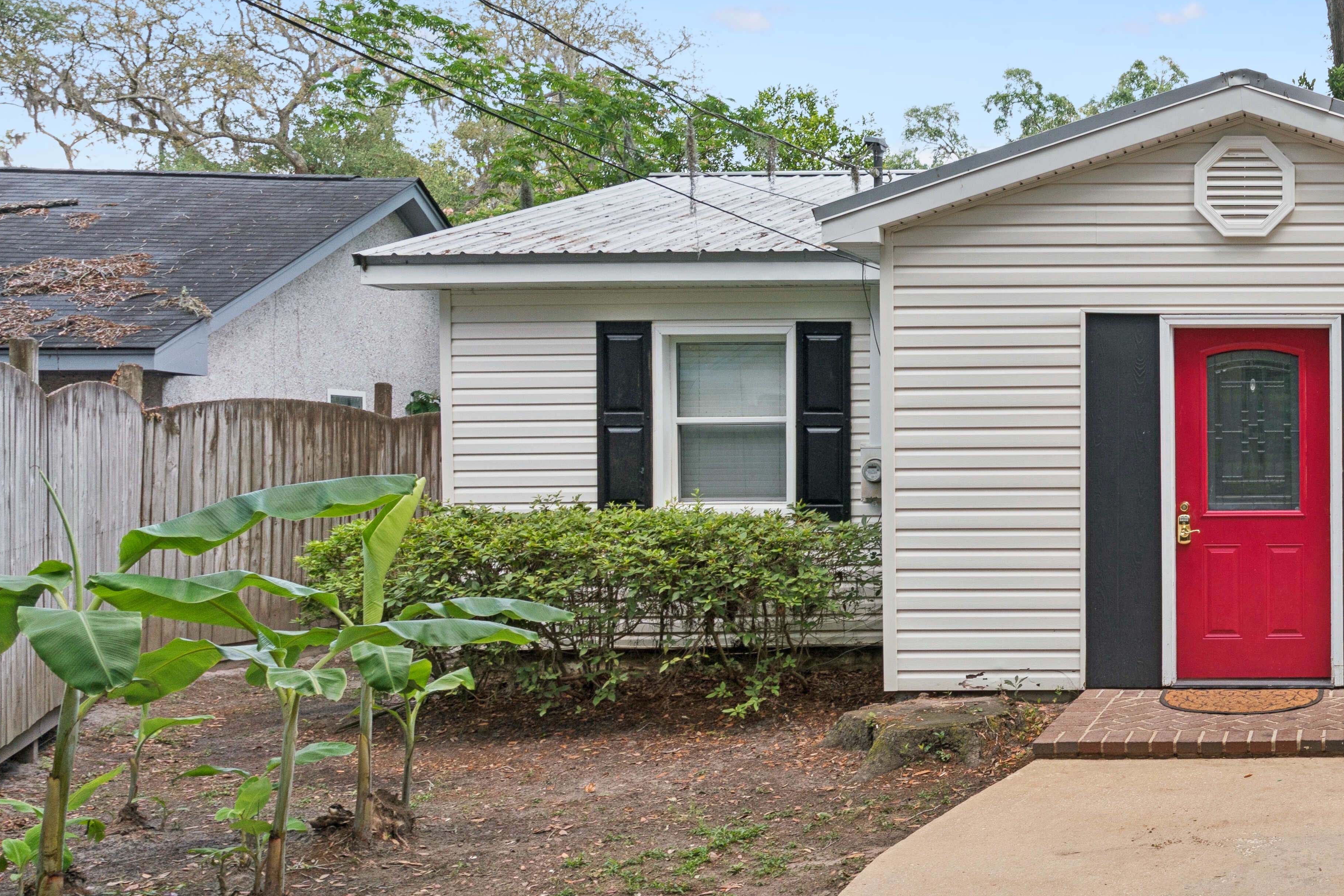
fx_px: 1381
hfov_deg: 43.9
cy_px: 471
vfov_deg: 35.9
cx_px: 1358
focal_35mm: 37
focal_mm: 17
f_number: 8
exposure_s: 1/125
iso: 250
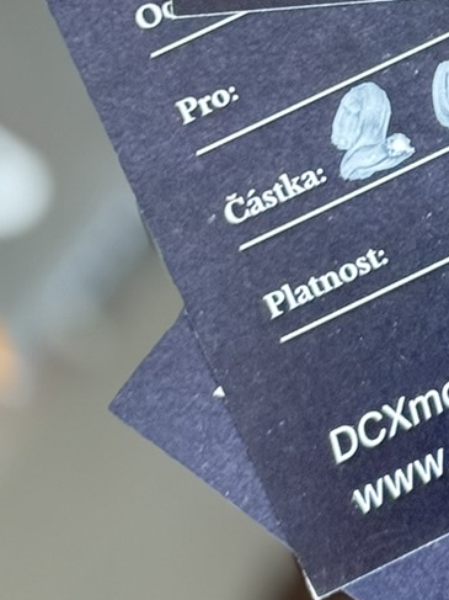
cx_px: 790
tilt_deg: -80.0
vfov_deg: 9.6
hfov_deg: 7.2
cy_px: -164
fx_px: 3495
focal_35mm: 202
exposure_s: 1/31
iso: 250
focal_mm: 6.76
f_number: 1.78
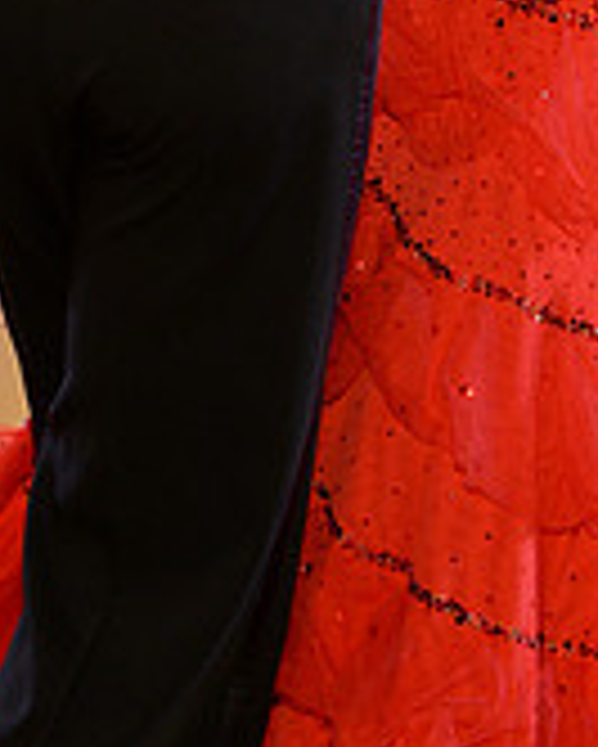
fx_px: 5437
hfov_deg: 6.3
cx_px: 272
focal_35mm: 246
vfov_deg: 7.7
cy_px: -382
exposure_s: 1/250
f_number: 5
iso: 1600
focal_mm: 75
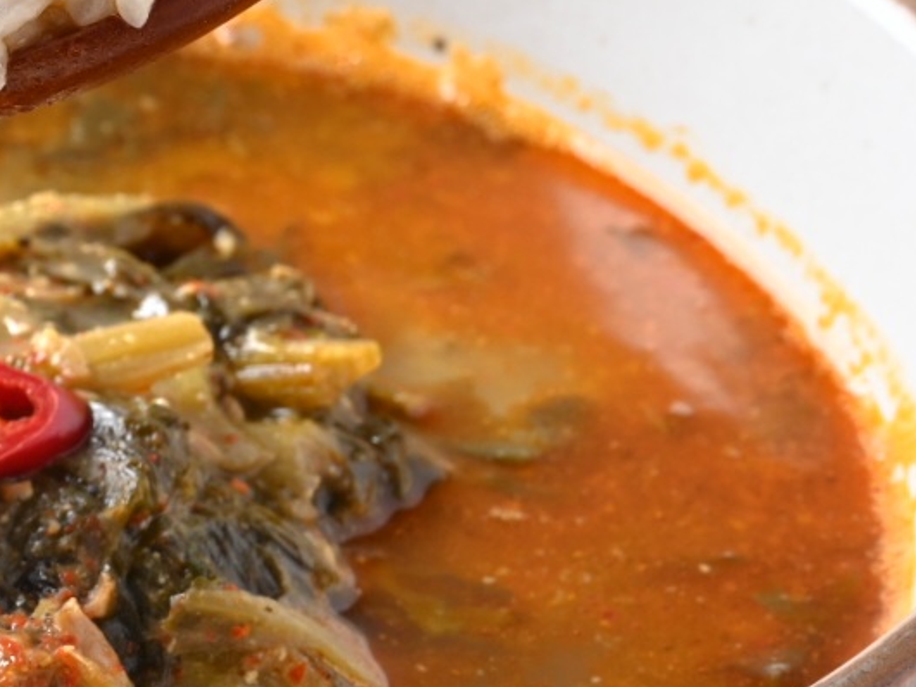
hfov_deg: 10.7
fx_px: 4788
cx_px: -242
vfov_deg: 8.2
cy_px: 55
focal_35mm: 181
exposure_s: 1/161
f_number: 16
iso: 320
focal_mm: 70
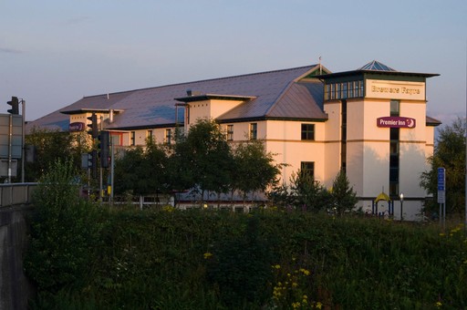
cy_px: 155
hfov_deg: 20.6
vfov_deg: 13.8
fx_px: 1283
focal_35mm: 99
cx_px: 234
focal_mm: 66
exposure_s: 1/100
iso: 200
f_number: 10
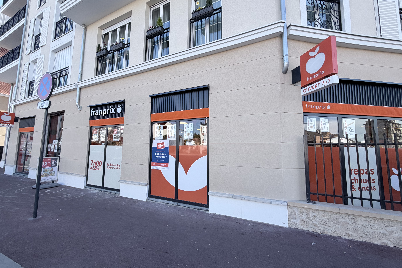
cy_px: 133
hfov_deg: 100.4
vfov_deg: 77.3
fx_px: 167
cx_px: 199
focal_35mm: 15
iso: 50
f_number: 2.2
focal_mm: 2.22
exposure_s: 1/502
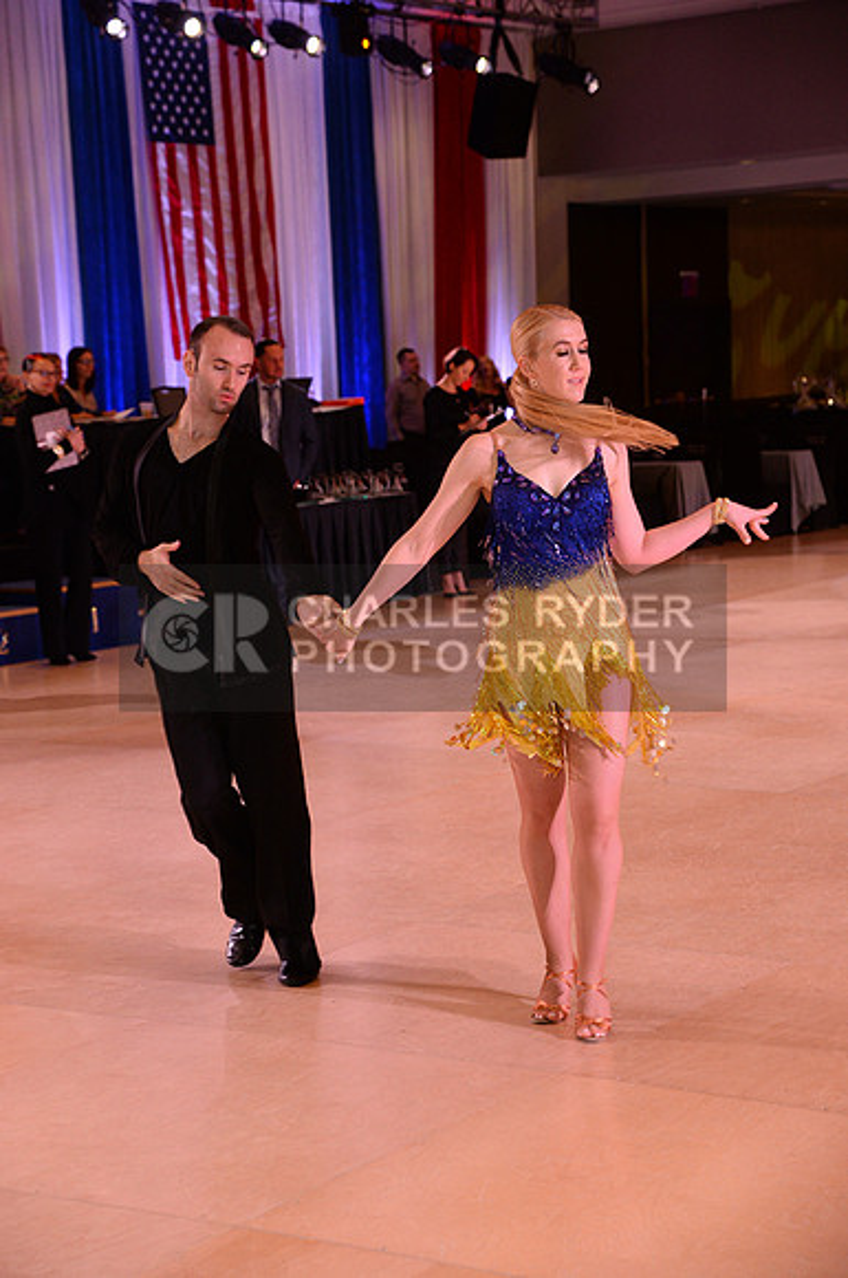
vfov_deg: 24.8
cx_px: 424
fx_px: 2906
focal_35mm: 82
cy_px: 639
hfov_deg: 16.6
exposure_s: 1/250
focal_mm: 82
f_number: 5.6
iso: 2500
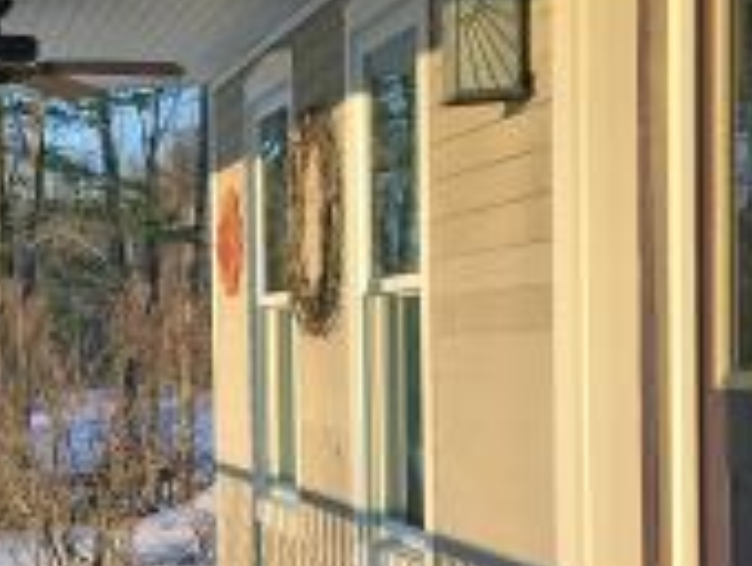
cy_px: 500
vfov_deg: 14.8
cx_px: -203
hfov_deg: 18.5
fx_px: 2154
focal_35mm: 99
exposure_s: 1/581
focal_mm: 4.15
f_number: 2.2
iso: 32
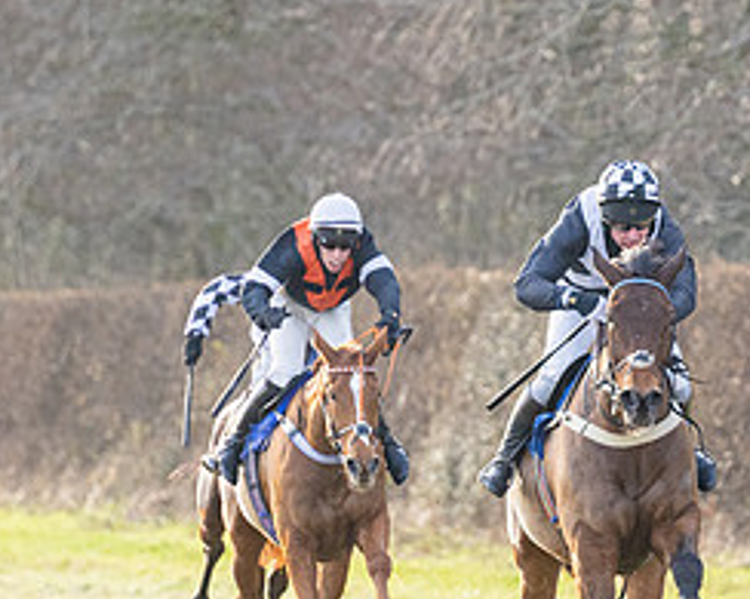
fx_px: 14666
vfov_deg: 2.3
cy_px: 336
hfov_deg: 2.9
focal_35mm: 661
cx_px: 477
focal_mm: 180
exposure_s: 1/2000
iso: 800
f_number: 2.8
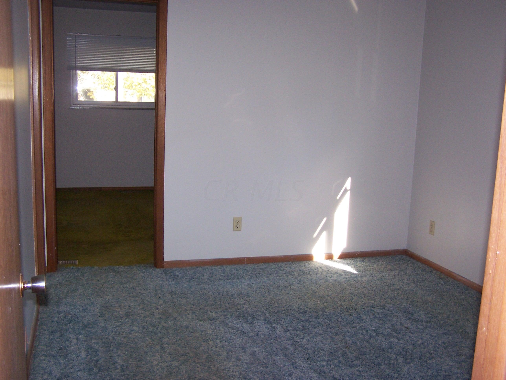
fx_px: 555
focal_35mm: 38
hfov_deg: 49.0
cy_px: 190
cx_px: 253
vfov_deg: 37.7
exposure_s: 1/60
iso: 140
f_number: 2.8
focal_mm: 6.3
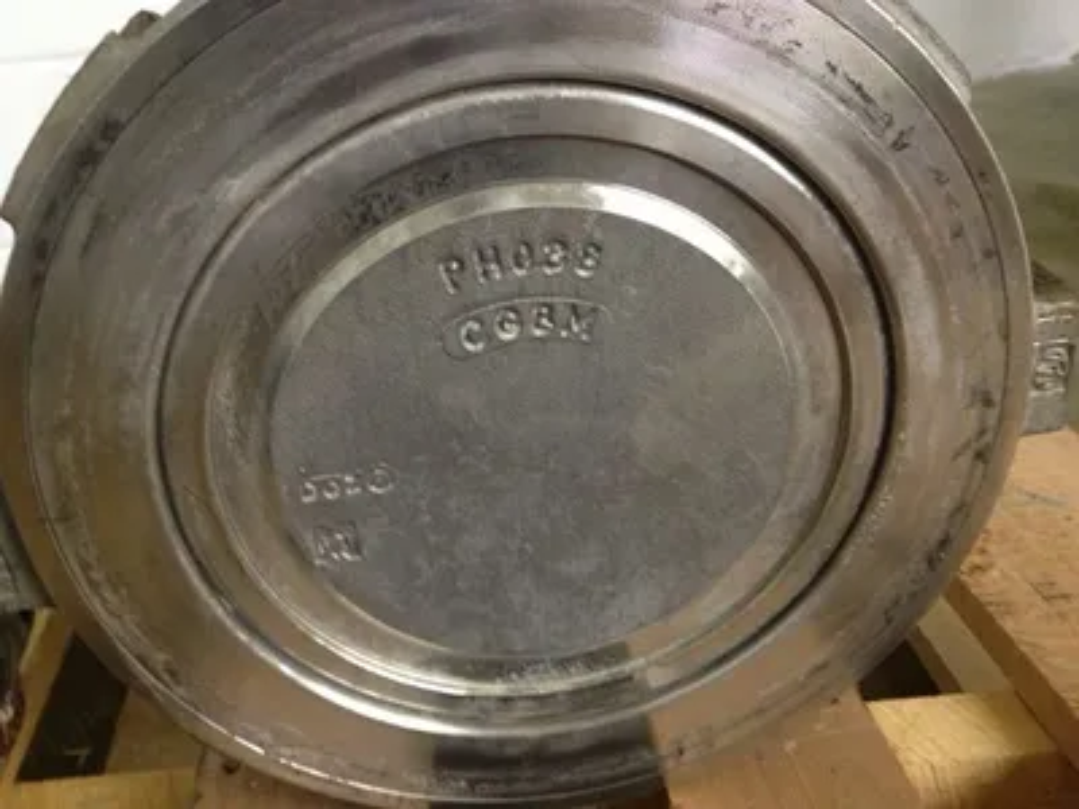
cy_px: 404
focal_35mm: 35
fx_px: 1091
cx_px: 540
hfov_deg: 52.6
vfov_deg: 40.7
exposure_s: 1/20
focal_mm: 4.28
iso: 320
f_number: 2.4
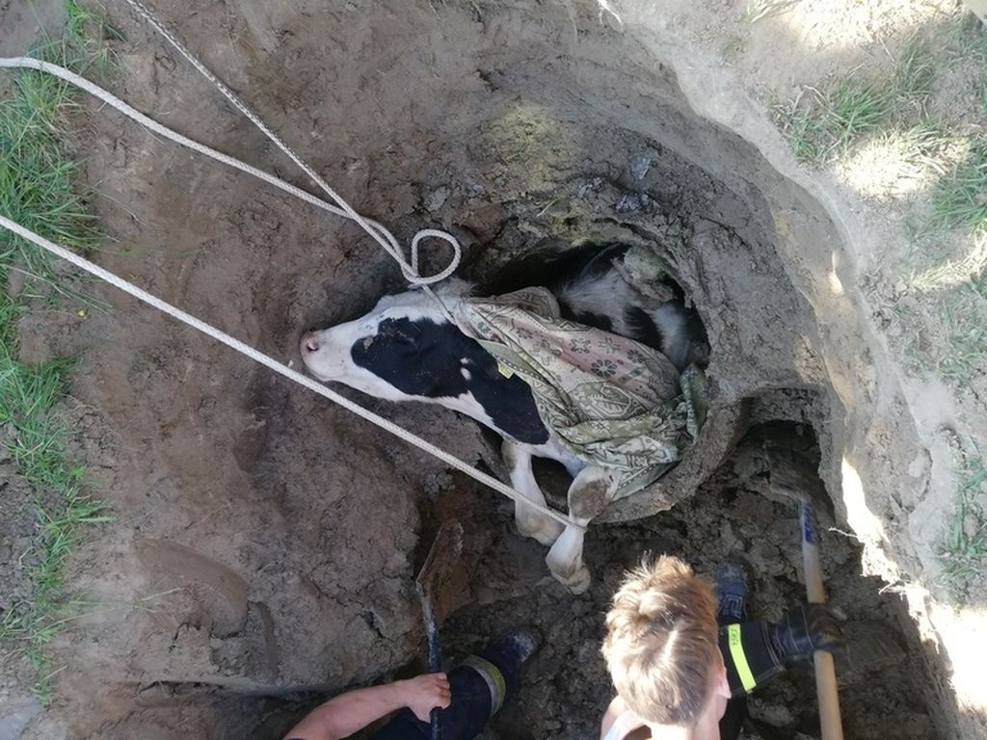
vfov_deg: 51.4
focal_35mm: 27
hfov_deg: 65.3
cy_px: 370
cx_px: 494
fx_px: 770
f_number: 2.2
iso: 80
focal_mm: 3.81
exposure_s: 1/120
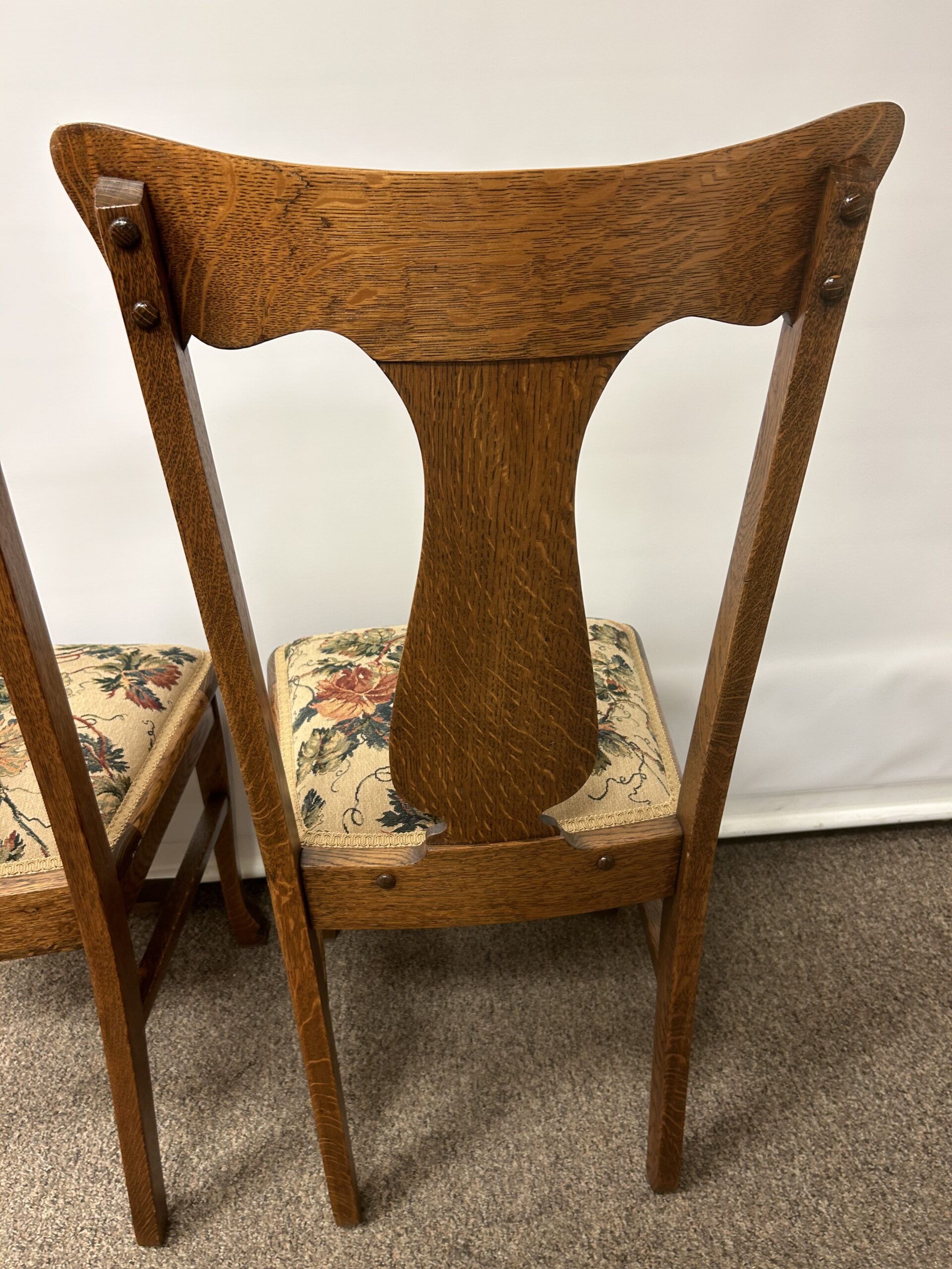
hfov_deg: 53.1
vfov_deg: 67.3
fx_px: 953
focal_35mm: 26
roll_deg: +3.4
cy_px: 634
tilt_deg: -25.4
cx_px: 476
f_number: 1.5
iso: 100
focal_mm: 5.7
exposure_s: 1/40
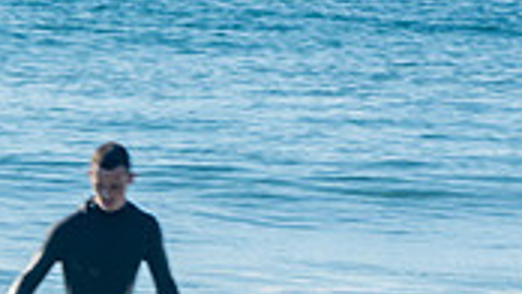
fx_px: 17445
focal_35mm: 1260
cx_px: 75
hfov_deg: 1.7
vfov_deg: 1.0
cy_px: 458
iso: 100
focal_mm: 240
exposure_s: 1/50
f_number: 20
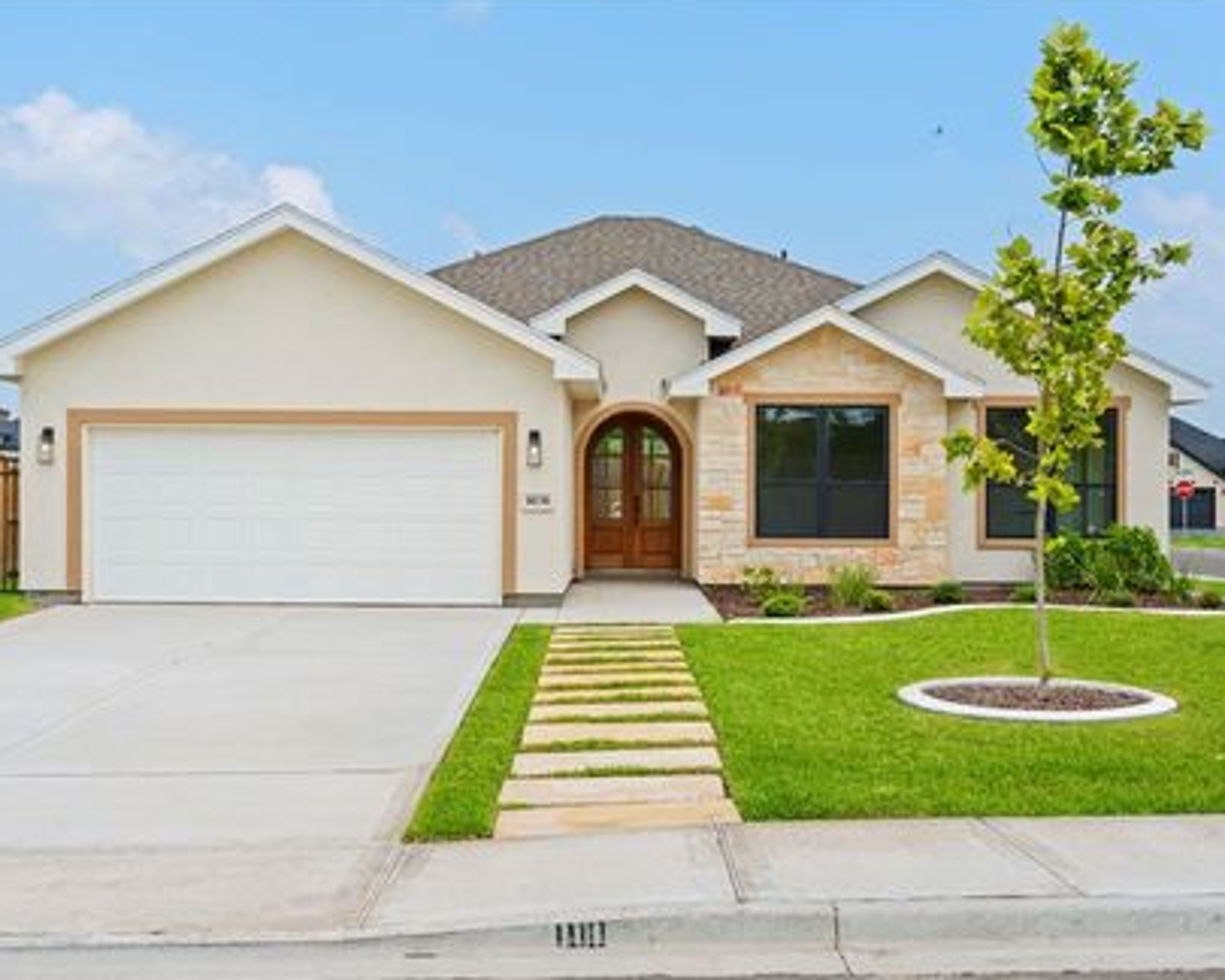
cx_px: 629
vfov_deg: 34.2
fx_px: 1595
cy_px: 492
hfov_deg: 42.0
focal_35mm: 44
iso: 100
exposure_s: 1/125
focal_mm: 38
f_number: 8
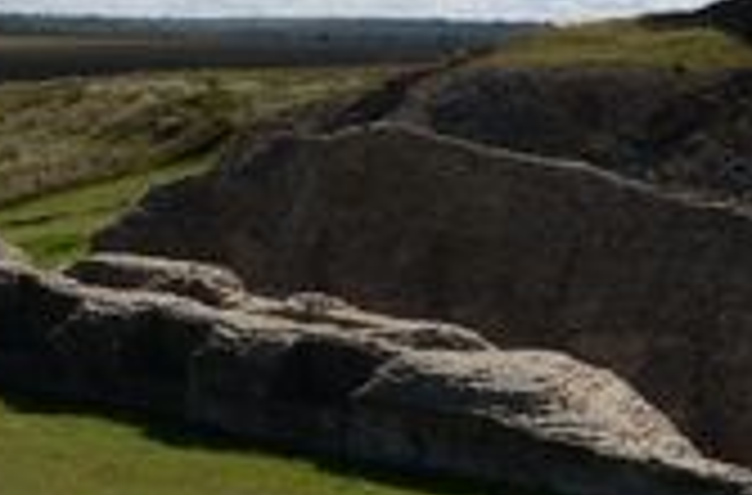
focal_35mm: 87
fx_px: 1811
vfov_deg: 15.5
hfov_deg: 23.2
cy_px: 362
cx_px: 563
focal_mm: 22
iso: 320
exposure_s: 1/500
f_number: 11
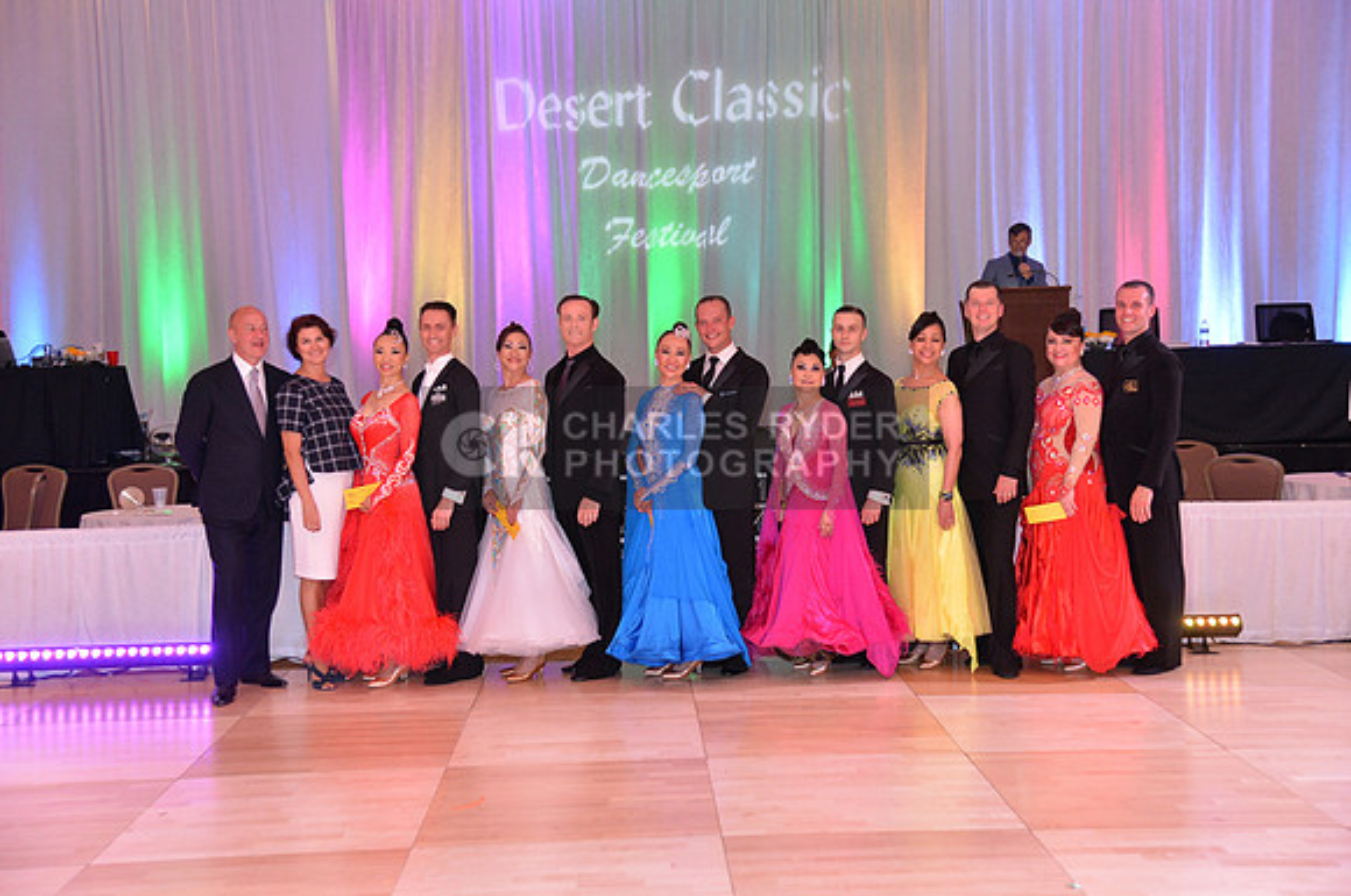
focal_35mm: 44
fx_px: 1649
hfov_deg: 44.6
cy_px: 448
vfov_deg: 30.4
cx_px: 676
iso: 2000
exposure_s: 1/250
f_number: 4
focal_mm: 44
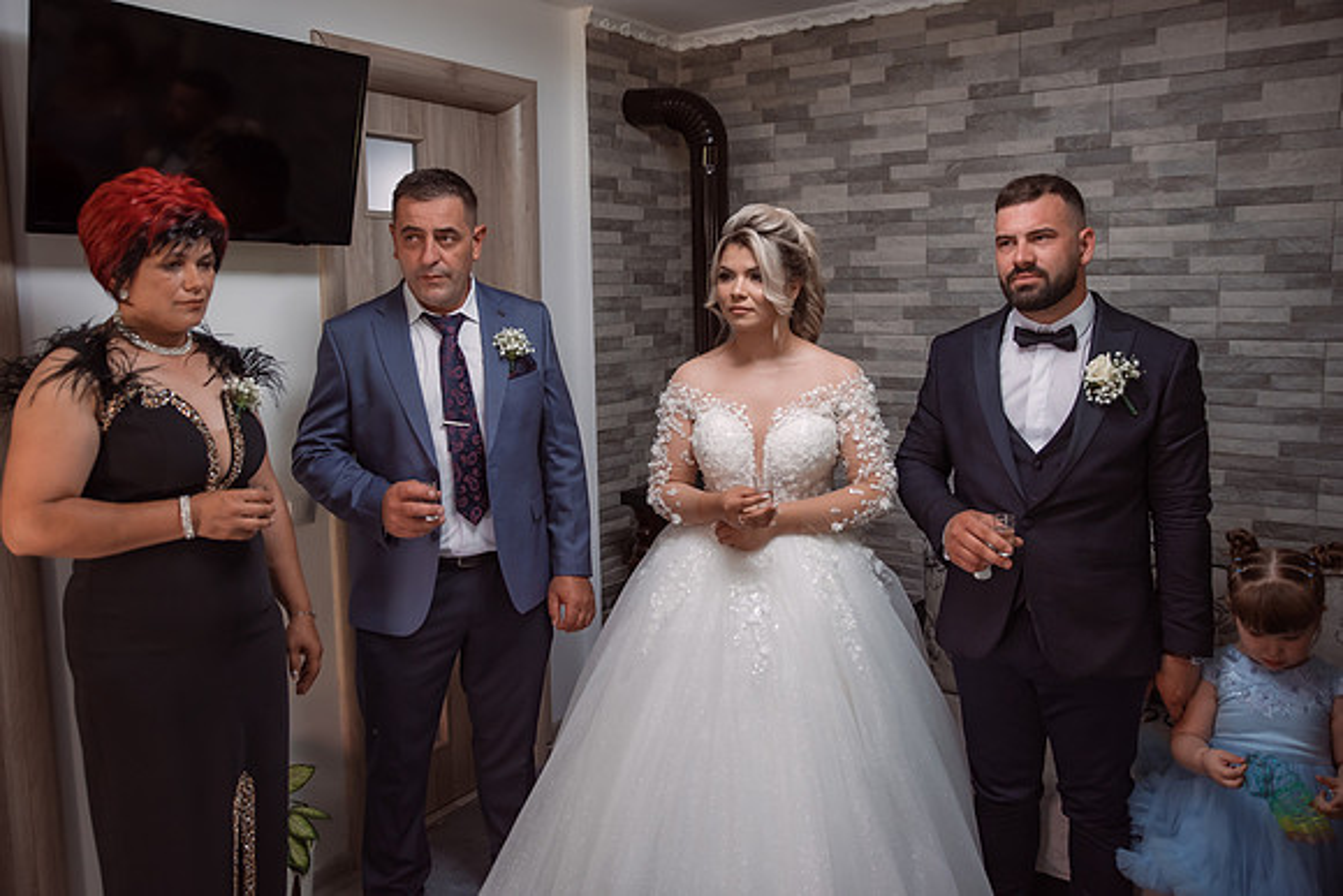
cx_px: 647
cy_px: 432
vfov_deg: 43.5
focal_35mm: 30
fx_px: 1121
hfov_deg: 61.8
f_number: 2.8
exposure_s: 1/250
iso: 1000
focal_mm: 29
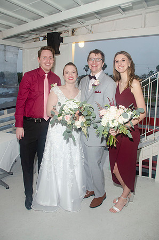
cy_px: 120
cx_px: 80
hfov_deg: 47.7
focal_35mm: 27
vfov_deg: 67.5
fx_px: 180
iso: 400
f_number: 5.6
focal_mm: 18
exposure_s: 1/60
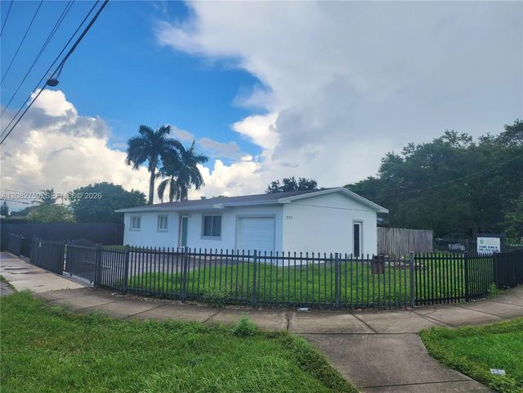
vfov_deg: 58.9
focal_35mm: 23
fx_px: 347
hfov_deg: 73.9
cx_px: 262
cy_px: 196
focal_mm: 6.4
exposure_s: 1/752
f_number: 1.8
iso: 12
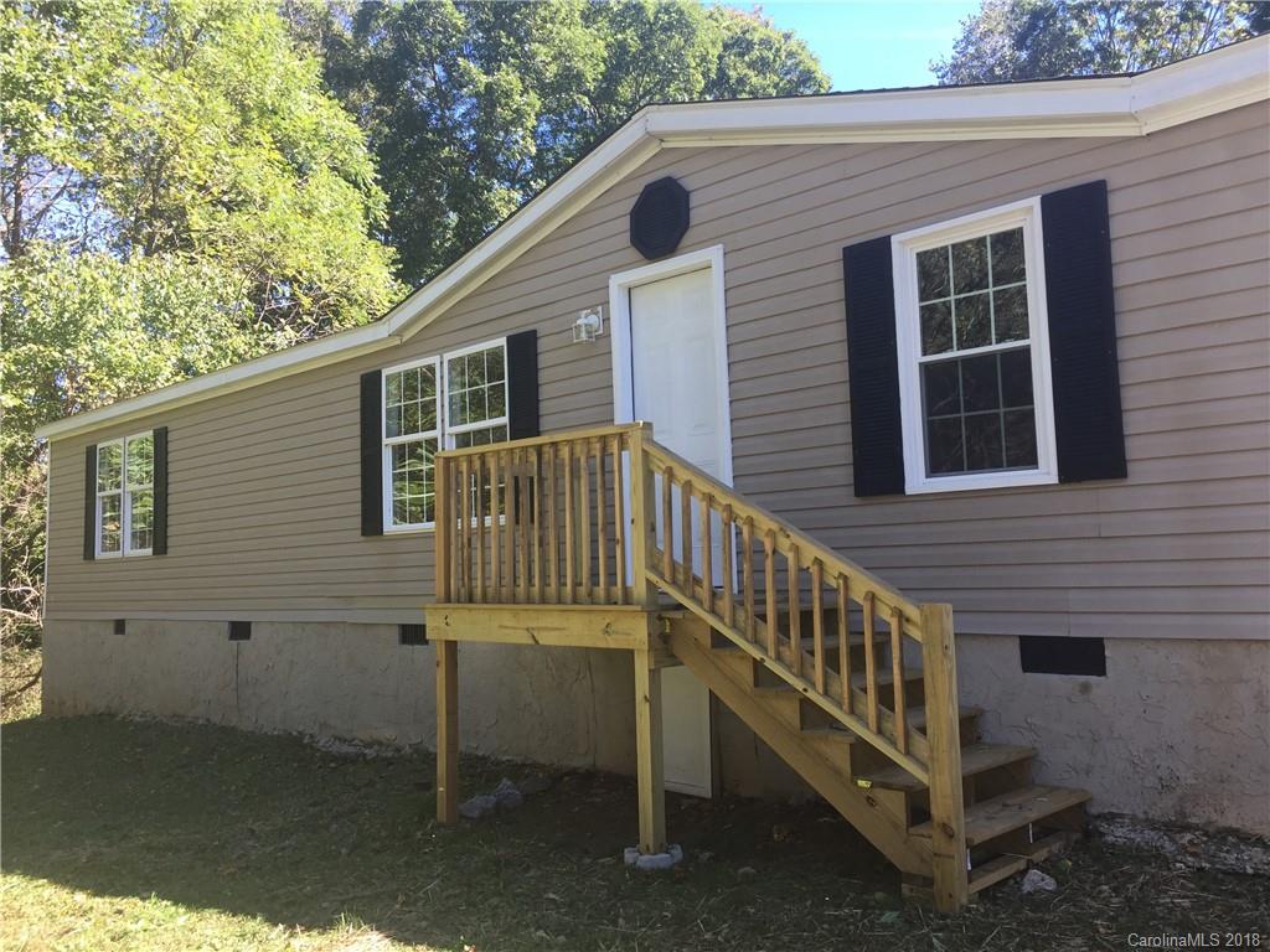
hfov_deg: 61.7
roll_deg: +0.4
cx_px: 635
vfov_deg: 48.2
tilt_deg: +5.2
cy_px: 476
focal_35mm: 29
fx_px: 1064
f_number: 2.2
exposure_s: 1/255
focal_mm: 4.15
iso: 32
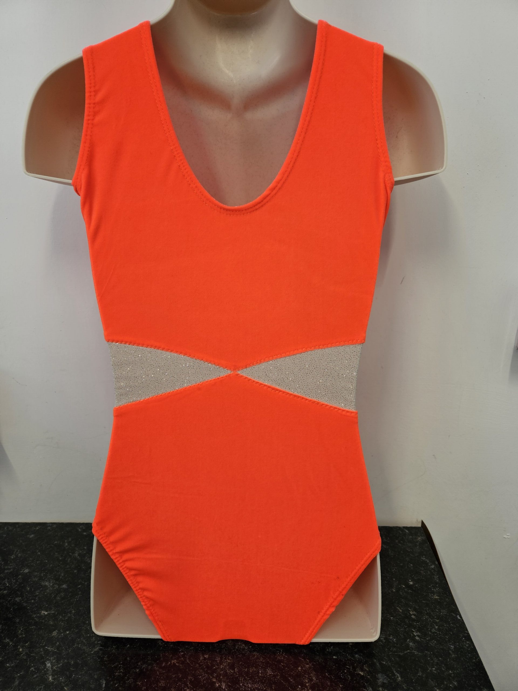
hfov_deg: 58.9
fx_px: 459
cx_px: 259
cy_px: 346
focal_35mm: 23
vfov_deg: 73.9
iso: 50
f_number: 1.8
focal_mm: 5.4
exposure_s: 1/100
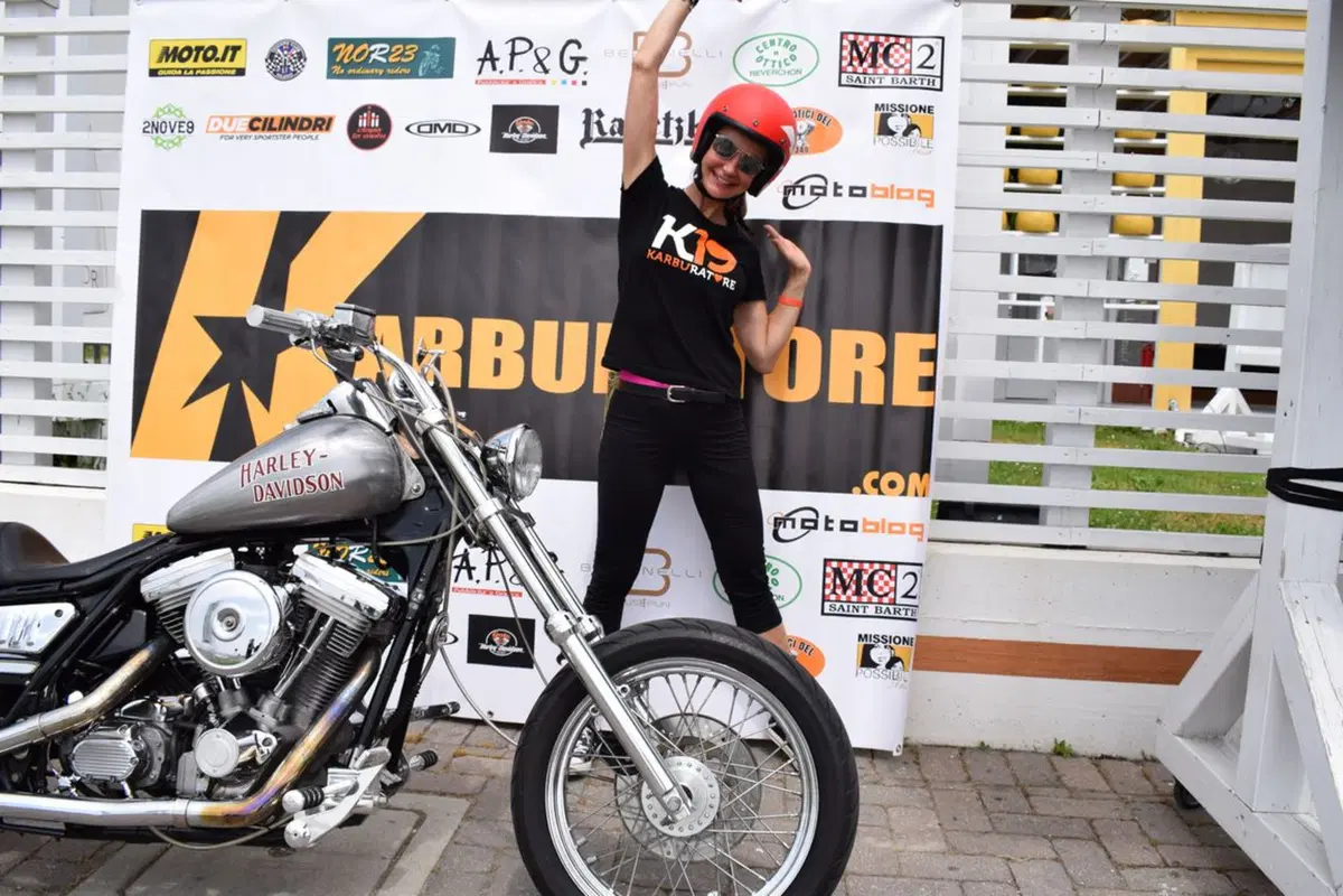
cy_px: 448
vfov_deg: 43.6
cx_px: 672
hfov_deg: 61.9
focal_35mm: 30
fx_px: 1119
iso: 200
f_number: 10
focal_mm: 20
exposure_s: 1/400
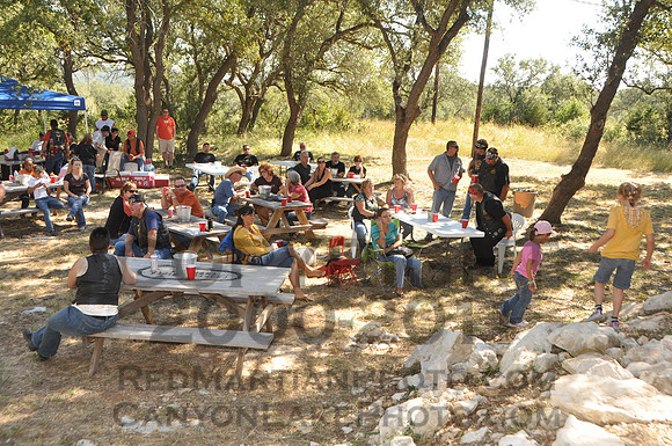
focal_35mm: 33
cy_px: 223
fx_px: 615
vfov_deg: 39.9
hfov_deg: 57.3
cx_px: 336
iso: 200
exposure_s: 1/180
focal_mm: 22
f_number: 6.7
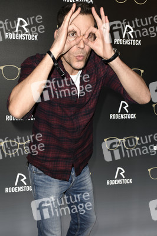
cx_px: 78
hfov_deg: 25.7
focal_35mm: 52
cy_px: 118
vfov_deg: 37.9
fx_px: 344
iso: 500
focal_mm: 35
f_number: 6.3
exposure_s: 1/60
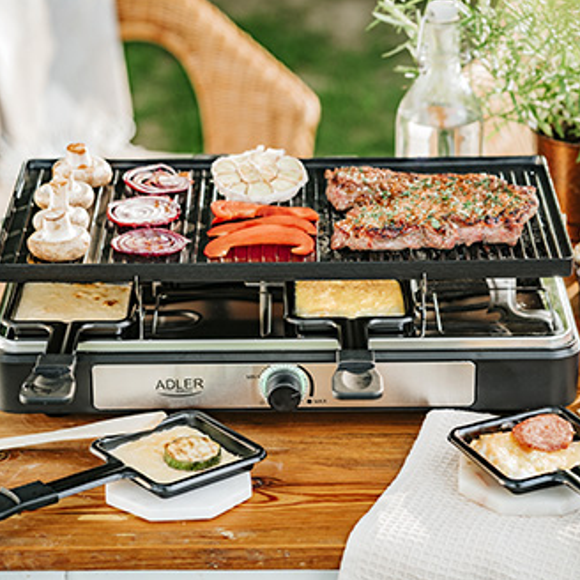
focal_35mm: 110
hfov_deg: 15.8
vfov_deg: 15.8
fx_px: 2085
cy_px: 289
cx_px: 294
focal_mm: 85
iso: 160
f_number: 4.5
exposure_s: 1/160
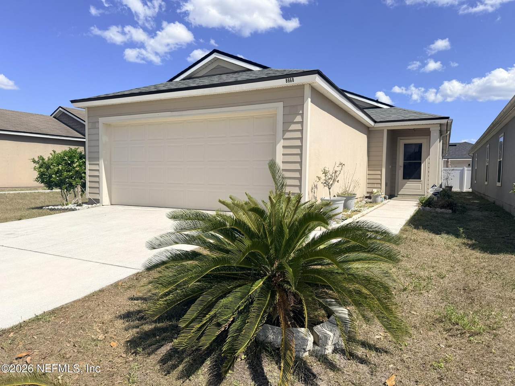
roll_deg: -0.2
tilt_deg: -3.6
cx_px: 258
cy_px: 193
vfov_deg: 56.8
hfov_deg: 71.6
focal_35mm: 24
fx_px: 357
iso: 80
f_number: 1.78
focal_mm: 6.76
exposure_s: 1/4405
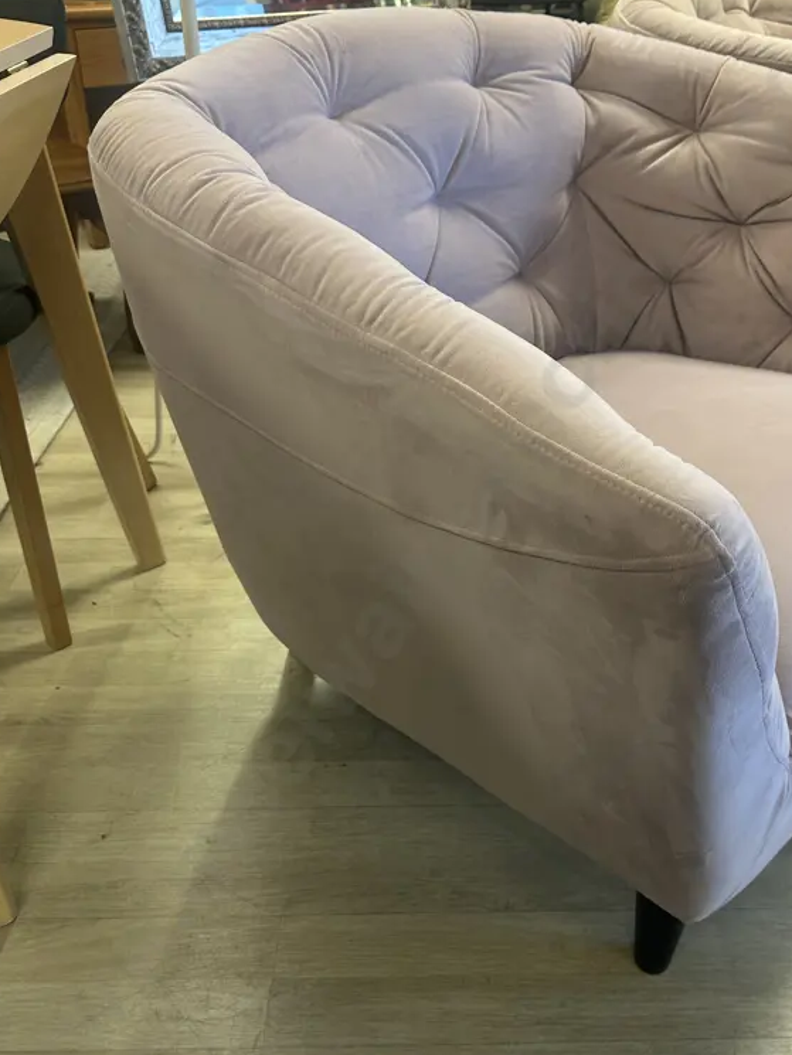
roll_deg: -0.6
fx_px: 1006
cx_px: 455
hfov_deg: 42.8
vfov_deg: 55.3
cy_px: 531
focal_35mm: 33
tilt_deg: -33.0
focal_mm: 6.86
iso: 160
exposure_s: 1/50
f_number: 1.78
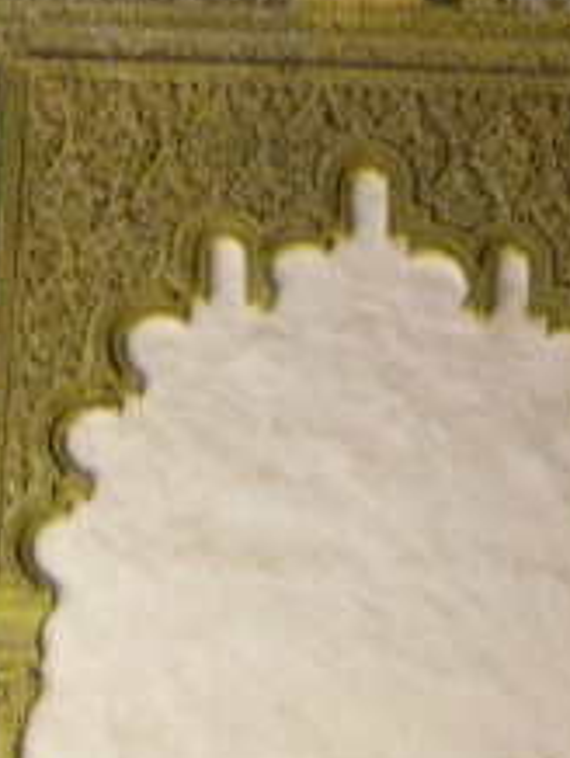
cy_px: 195
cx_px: 452
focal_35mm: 204
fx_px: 4470
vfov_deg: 9.7
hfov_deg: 7.3
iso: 200
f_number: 3.1
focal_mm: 14.7
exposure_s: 1/4.1
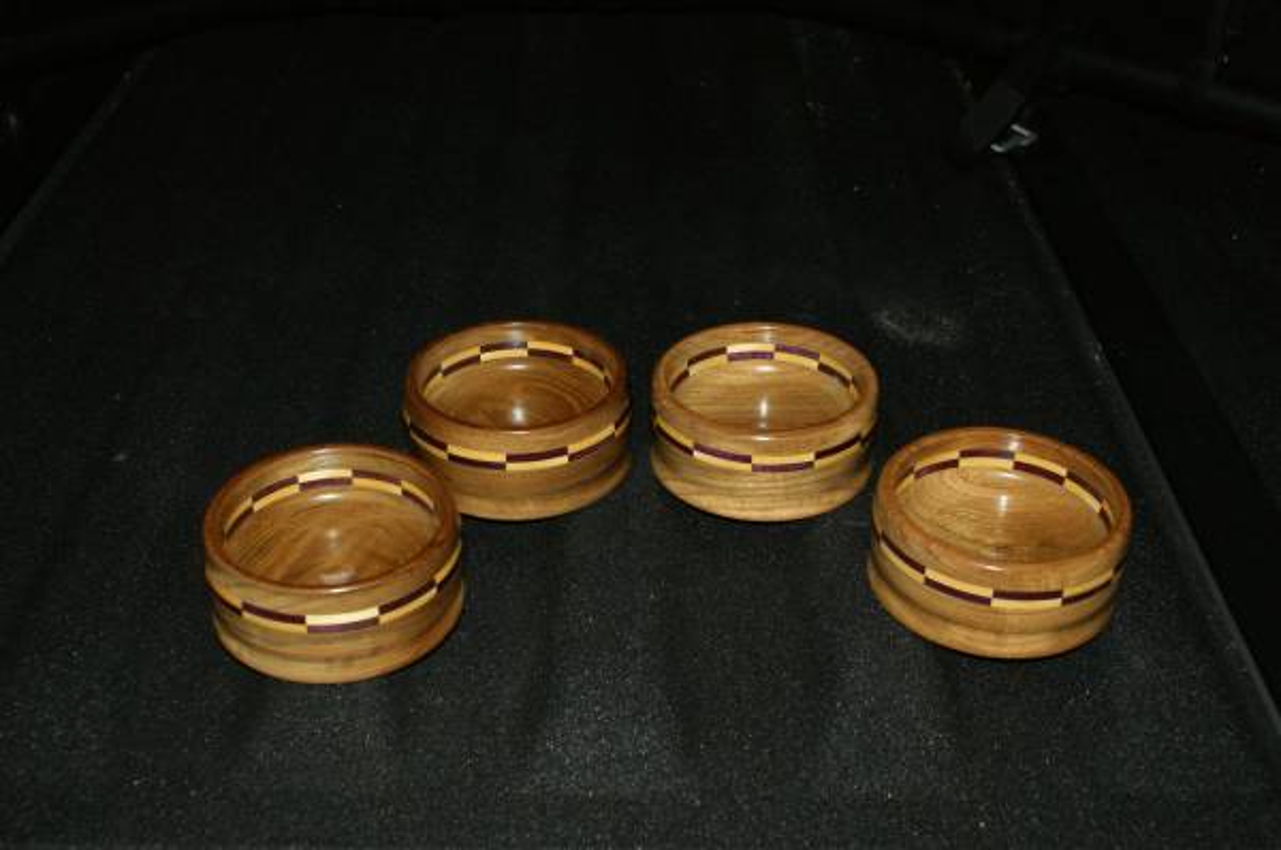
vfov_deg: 31.8
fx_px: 1492
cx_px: 640
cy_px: 425
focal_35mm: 42
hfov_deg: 46.5
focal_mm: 28
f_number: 5.6
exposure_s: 1/60
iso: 400
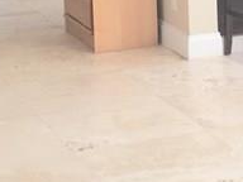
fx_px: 1088
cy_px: -46
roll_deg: +0.9
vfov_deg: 9.4
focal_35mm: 155
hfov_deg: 12.6
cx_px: 223
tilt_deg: -5.1
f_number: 2.2
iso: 40
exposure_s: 1/60
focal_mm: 4.15
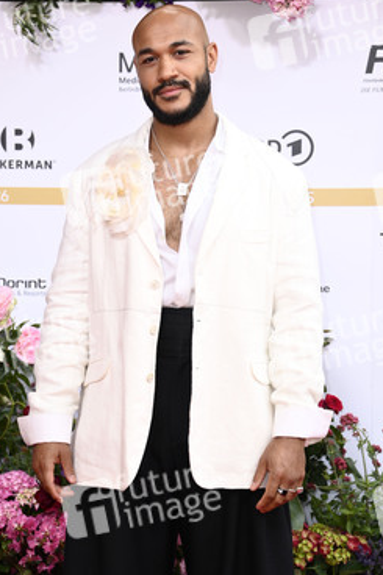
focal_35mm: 114
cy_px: 267
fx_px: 1821
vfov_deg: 18.0
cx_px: 186
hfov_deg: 12.0
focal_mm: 105
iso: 640
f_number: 5.6
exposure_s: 1/250
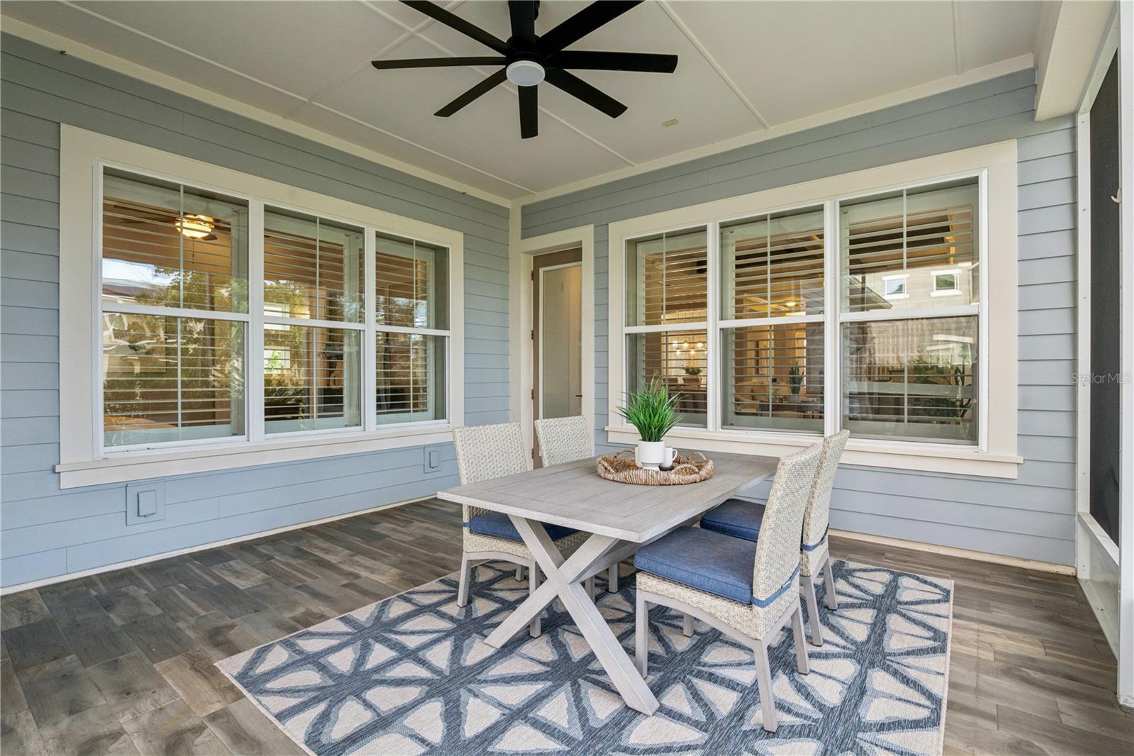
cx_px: 567
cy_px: 378
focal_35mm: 16
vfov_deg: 73.7
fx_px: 504
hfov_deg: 96.7
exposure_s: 1/10
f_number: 14
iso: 500
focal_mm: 16
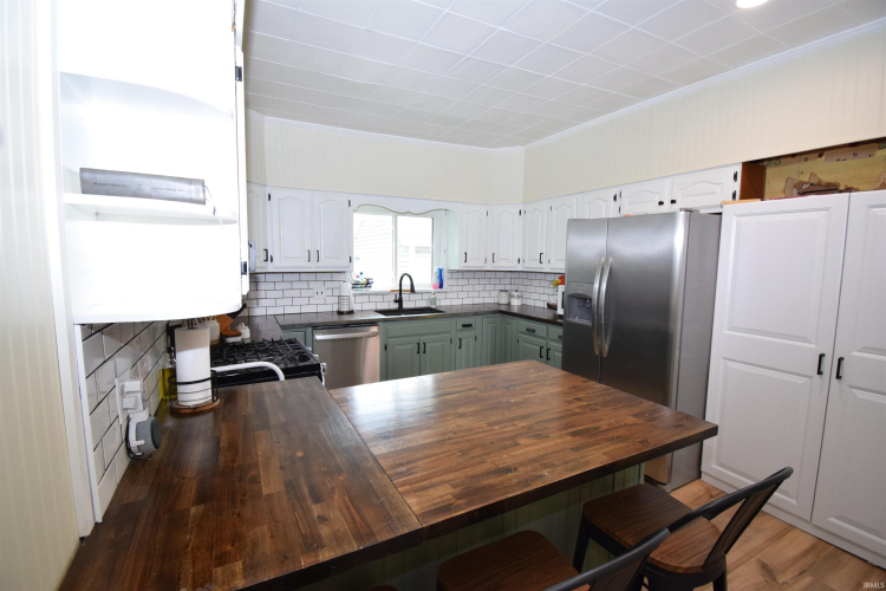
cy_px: 296
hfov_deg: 100.4
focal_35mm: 15
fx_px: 369
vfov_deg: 77.3
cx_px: 443
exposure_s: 1/60
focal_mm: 10
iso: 800
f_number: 4.5
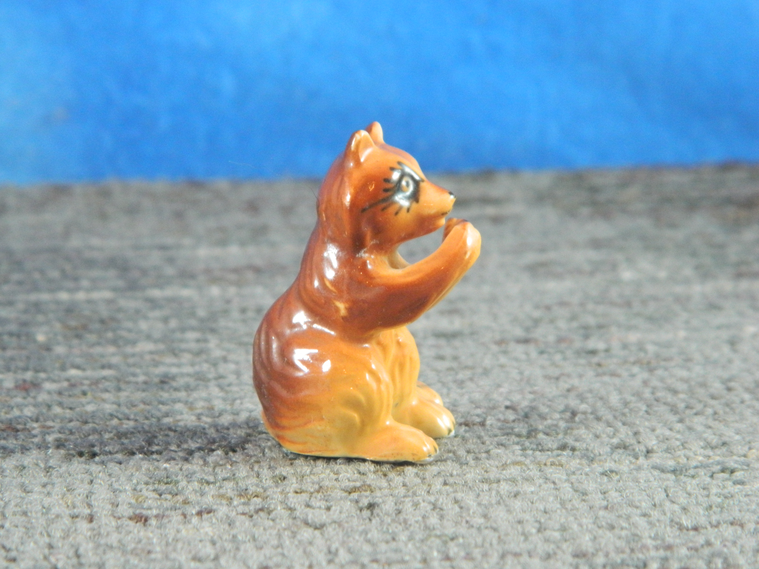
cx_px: 380
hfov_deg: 15.3
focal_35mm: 129
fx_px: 2828
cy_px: 284
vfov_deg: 11.5
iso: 400
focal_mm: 23.2
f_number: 4.7
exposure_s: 1/13
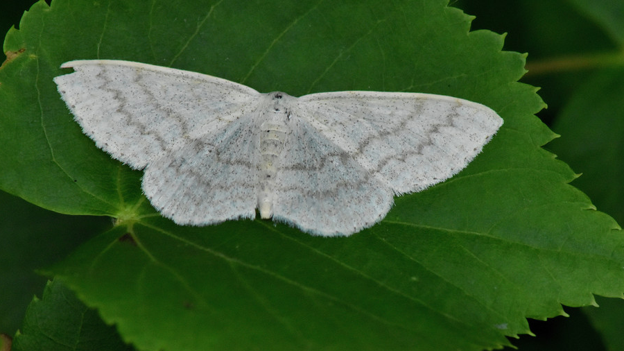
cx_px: 296
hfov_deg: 4.3
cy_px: 189
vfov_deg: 2.4
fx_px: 8322
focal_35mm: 503
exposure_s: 1/320
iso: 4000
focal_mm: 300
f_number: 18
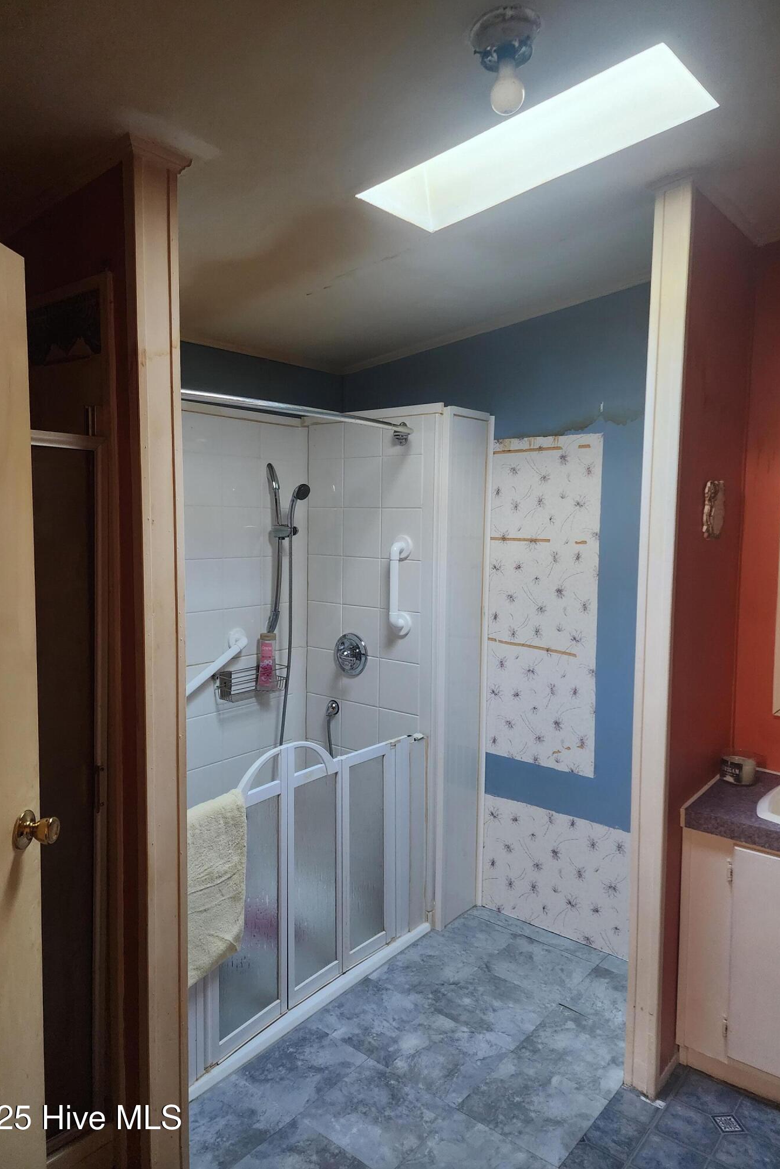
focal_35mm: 24
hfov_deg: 53.1
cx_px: 372
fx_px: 780
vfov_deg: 73.7
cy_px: 585
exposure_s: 1/60
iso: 800
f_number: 1.8
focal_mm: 6.4
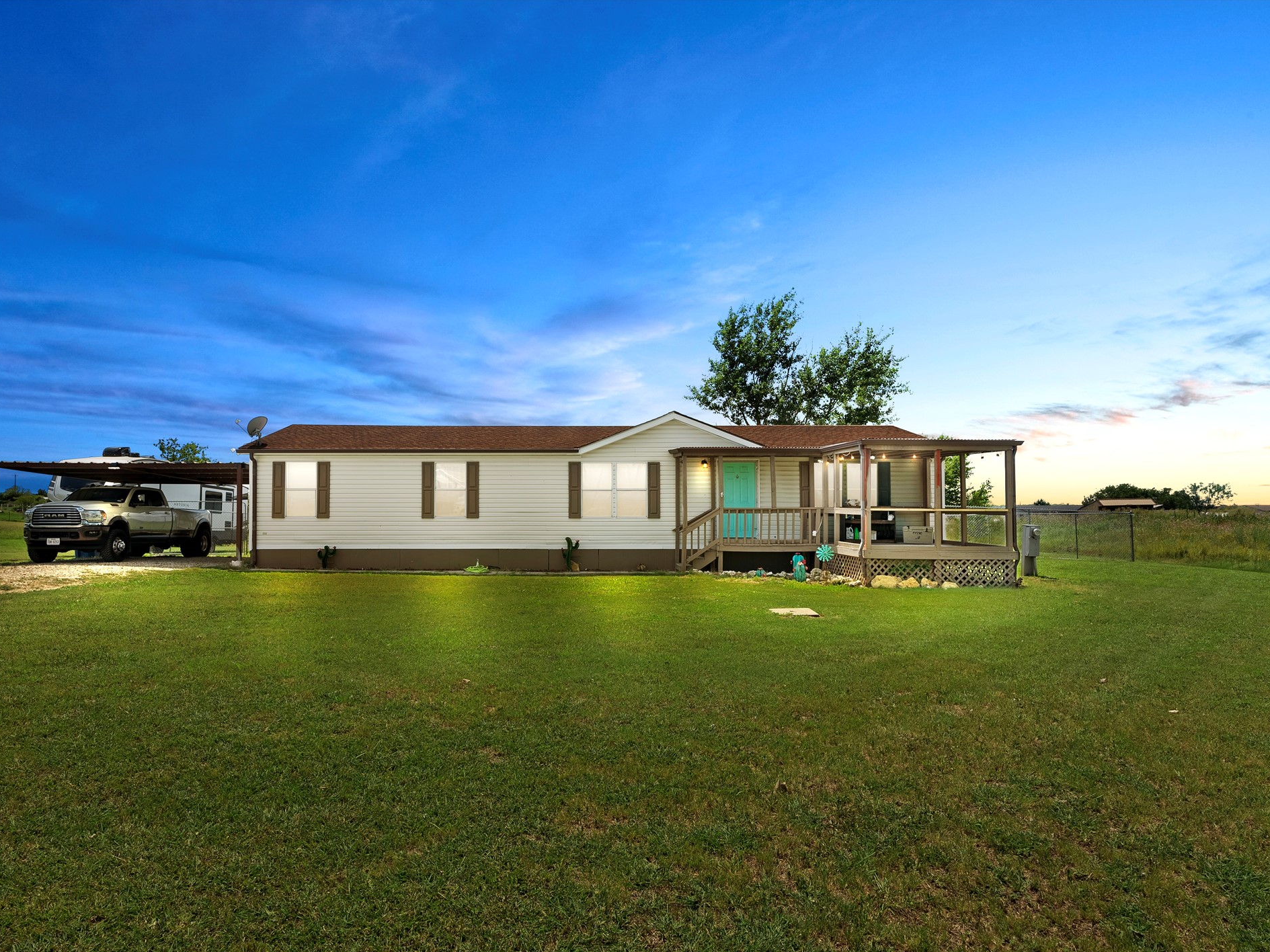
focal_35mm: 21
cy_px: 486
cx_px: 570
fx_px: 770
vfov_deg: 63.4
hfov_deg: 78.8
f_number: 7.1
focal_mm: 19
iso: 100
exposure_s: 1/50
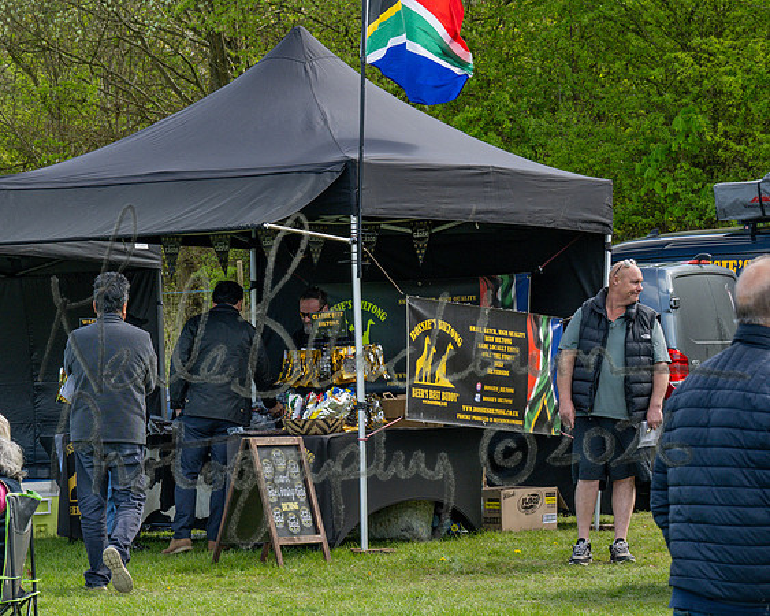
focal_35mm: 178
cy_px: 273
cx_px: 199
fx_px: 4060
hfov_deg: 10.8
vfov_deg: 8.7
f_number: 8
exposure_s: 1/250
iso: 200
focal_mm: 84
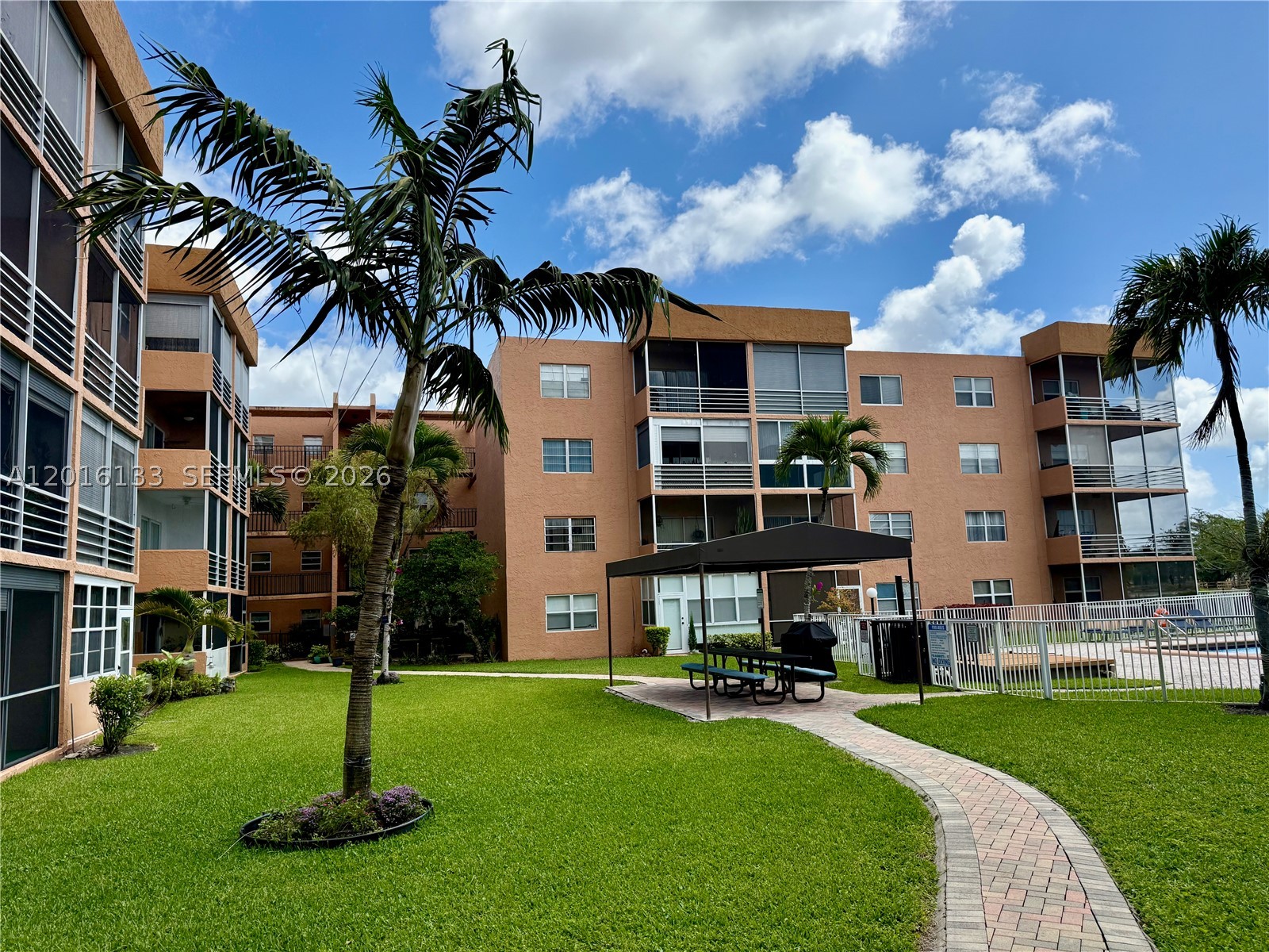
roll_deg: +2.8
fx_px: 880
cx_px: 634
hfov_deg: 71.6
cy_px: 476
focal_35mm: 24
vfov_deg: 56.8
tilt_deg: +6.9
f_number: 1.78
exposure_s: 1/5319
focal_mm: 6.76
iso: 100
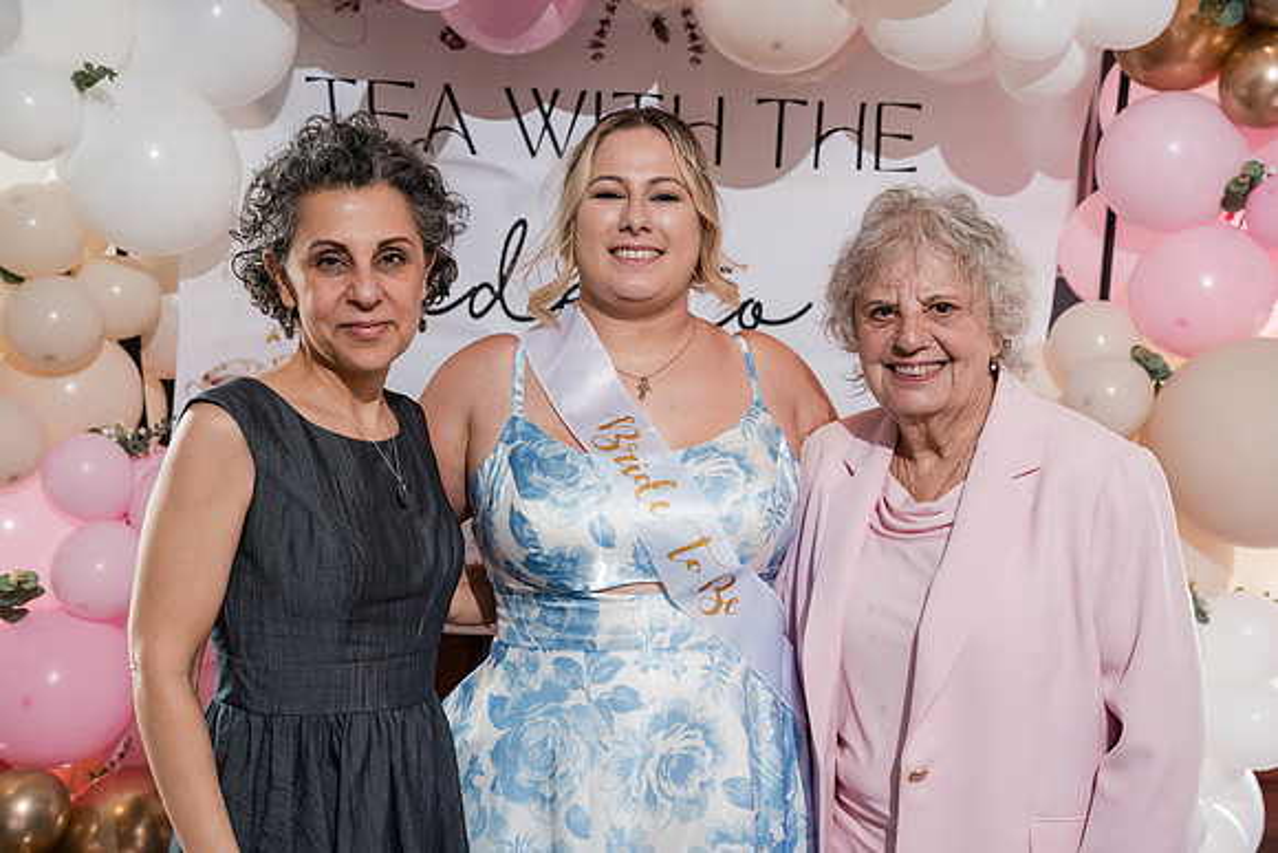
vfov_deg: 26.5
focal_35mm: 51
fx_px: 1811
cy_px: 426
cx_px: 639
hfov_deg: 38.9
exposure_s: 1/250
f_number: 4
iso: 1600
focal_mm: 51
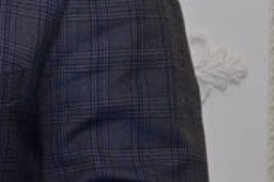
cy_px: 8
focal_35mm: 469
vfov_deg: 2.9
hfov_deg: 4.3
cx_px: -478
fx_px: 3566
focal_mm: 42
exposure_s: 1/250
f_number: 4.8
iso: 800
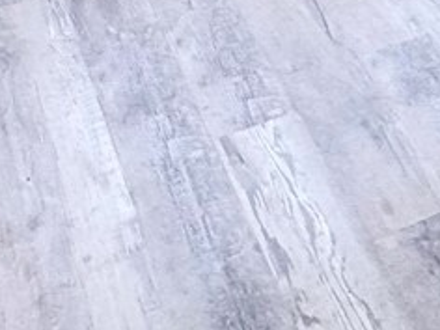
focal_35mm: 95
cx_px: 507
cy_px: -548
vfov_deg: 11.6
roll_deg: -0.9
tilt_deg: -6.9
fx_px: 1208
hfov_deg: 19.6
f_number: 2.2
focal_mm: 2.22
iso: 40
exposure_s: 1/167
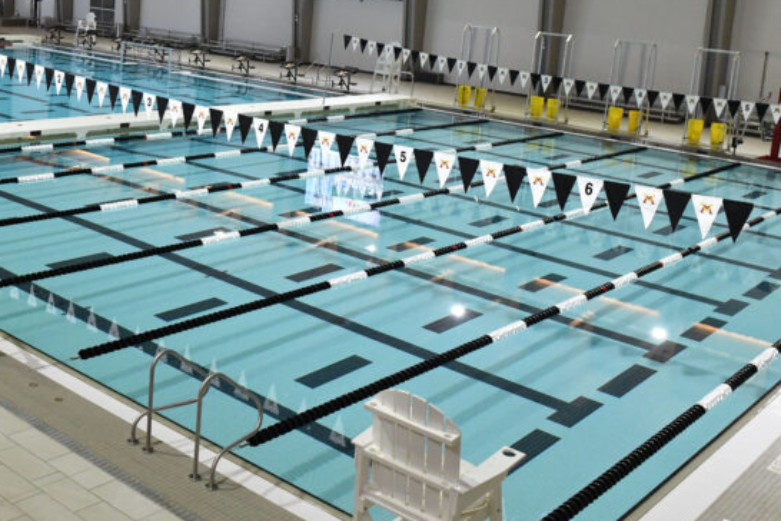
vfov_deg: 29.5
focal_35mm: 45
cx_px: 222
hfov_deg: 42.6
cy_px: 138
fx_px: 976
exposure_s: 1/500
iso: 6400
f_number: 5.6
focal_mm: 24
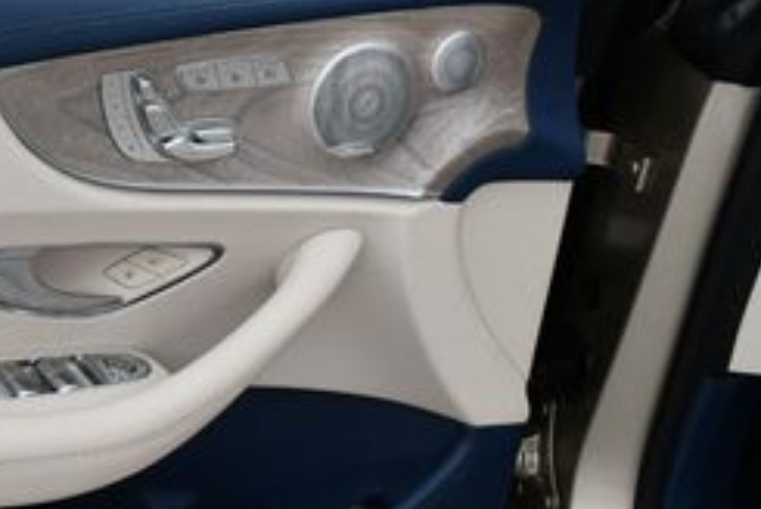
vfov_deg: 14.6
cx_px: -221
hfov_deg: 19.9
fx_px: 1989
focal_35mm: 94
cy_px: 304
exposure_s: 1/250
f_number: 8
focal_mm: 18
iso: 200
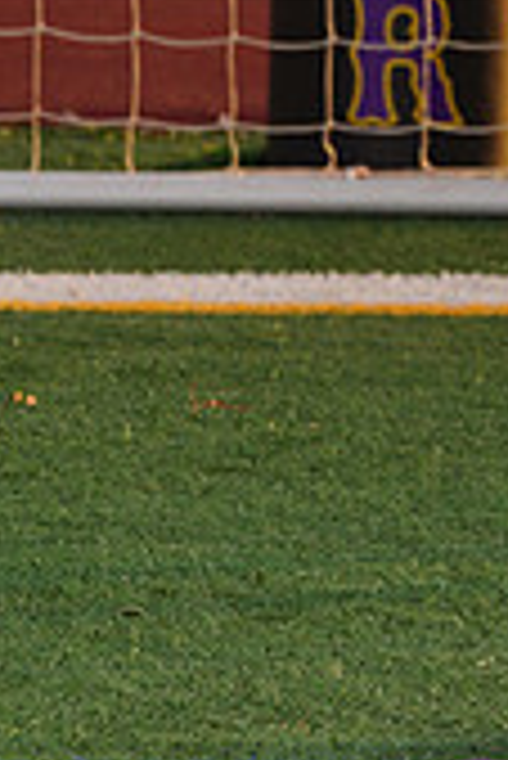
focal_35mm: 775
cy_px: -148
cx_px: 677
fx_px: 16369
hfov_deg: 1.8
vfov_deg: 2.7
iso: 100
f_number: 8
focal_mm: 226
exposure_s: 1/200
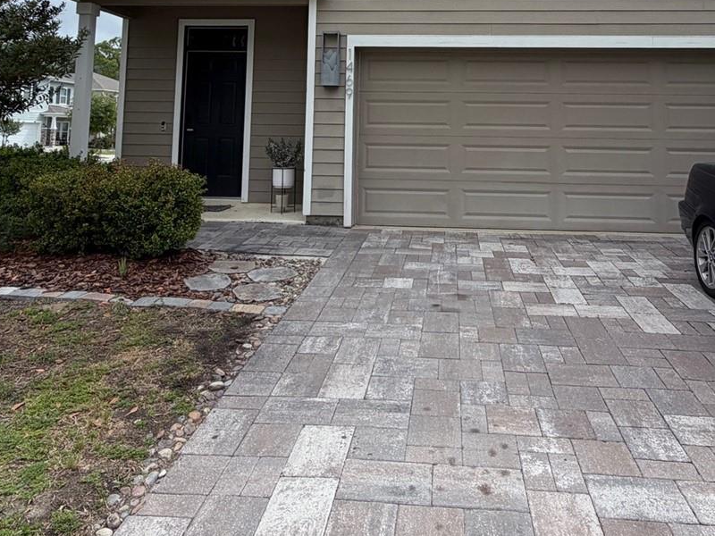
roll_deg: +0.0
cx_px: 416
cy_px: 80
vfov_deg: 46.2
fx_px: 578
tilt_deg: +5.4
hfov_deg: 63.1
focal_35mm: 28
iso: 25
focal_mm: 2.22
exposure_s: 1/1339
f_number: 2.2
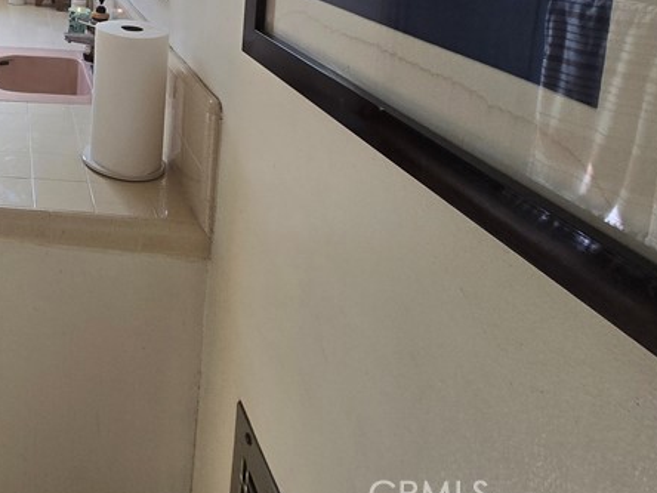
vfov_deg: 38.5
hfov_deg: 44.3
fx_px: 569
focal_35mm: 30
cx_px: -80
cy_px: -53
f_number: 2.2
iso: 64
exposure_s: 1/120
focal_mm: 2.2
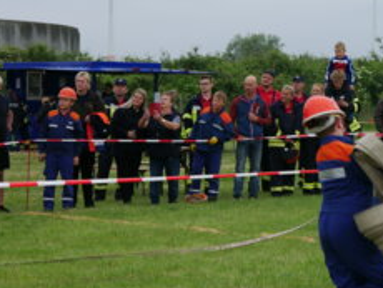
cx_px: 326
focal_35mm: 146
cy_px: 140
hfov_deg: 13.4
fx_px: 1617
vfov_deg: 10.2
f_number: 6.3
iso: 200
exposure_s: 1/250
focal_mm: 42
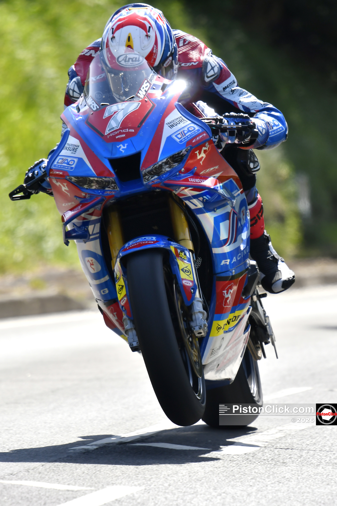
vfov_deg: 3.3
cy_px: 253
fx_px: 8847
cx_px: 168
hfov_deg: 2.2
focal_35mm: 630
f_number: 6.3
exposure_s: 1/1250
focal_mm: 420
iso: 320
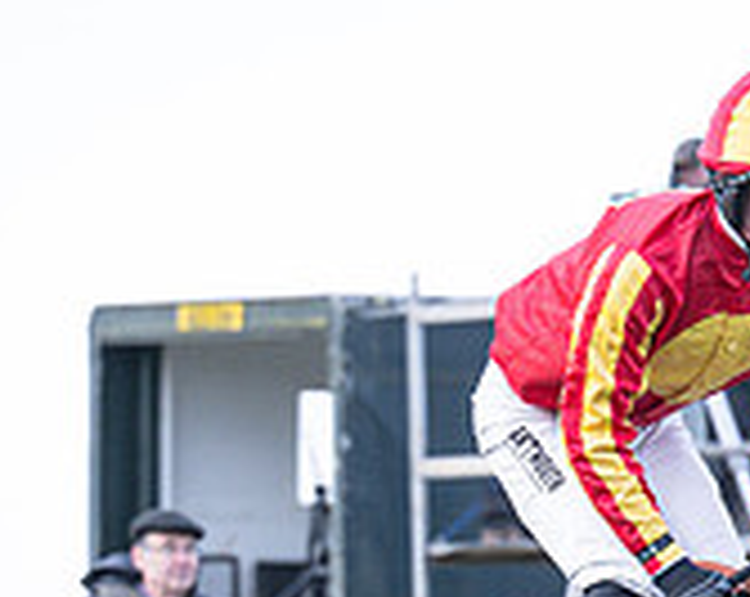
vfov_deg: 2.4
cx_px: 1062
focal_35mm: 640
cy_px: 726
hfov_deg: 3.0
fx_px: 14181
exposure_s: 1/800
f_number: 4
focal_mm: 125
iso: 400
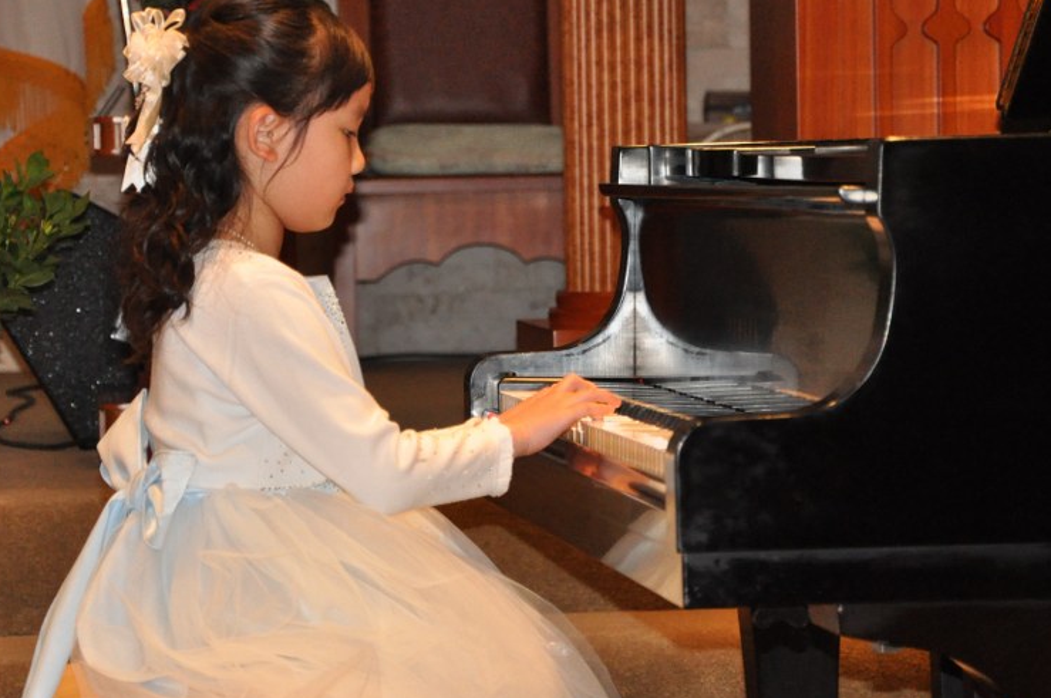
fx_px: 5153
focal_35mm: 177
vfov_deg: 7.8
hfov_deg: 11.6
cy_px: 290
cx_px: 553
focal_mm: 85
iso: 2000
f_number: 5.6
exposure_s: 1/60
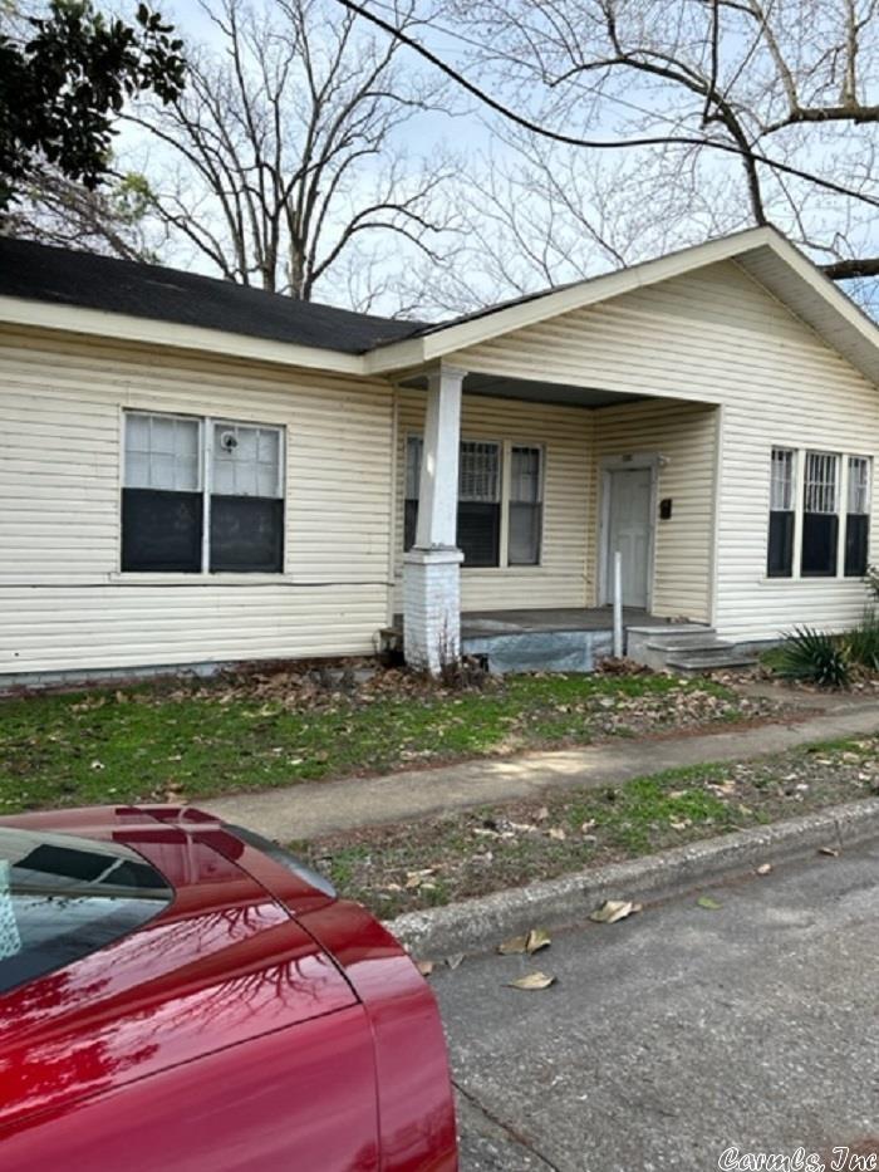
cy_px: 586
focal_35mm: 26
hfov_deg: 53.1
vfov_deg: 67.3
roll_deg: -1.2
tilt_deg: -1.3
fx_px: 880
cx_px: 440
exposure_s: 1/2632
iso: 50
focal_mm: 5.7
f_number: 1.5
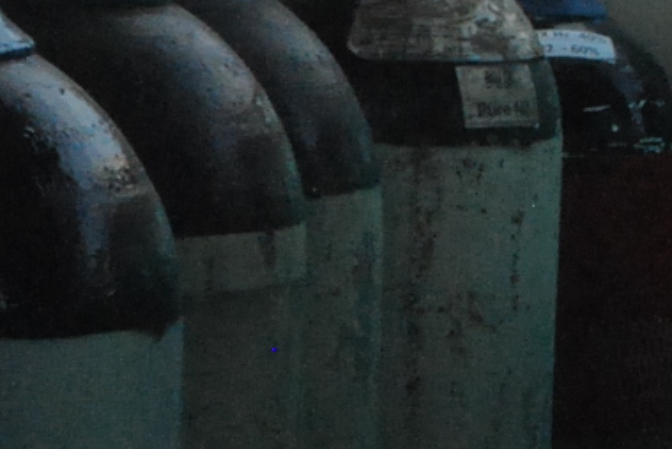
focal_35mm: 214
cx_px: -824
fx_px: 3998
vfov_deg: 6.4
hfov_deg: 8.9
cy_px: 44
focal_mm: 28
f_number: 20
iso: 800
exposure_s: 1/100
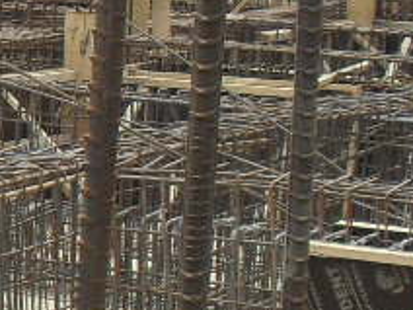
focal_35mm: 169
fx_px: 2016
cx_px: -471
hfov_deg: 10.5
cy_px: 261
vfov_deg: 8.8
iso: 100
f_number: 8.4
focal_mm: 6.3
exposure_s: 1/125
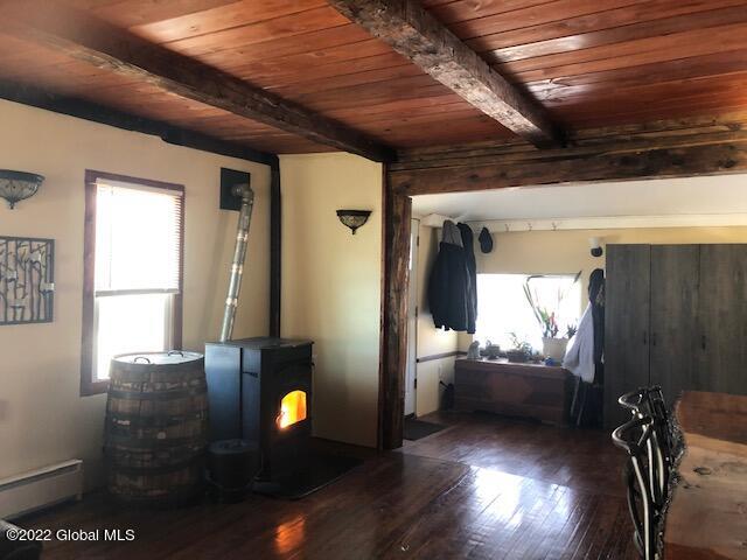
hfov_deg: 63.4
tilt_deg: -1.6
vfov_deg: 49.7
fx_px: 604
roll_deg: -1.1
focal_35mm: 28
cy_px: 280
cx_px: 374
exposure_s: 1/15
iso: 40
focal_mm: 3.99
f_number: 1.8
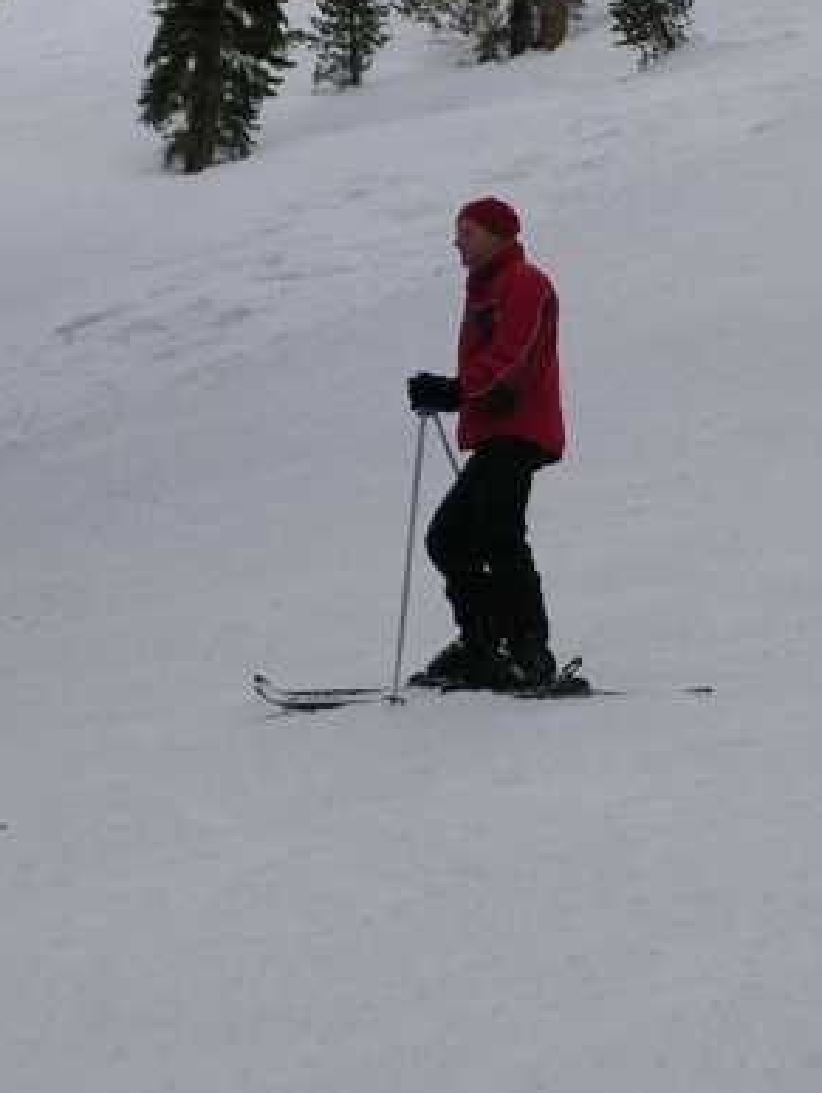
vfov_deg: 10.4
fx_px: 6006
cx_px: 446
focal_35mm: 190
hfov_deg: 7.8
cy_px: 322
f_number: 4.9
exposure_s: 1/726
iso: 50
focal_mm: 17.4
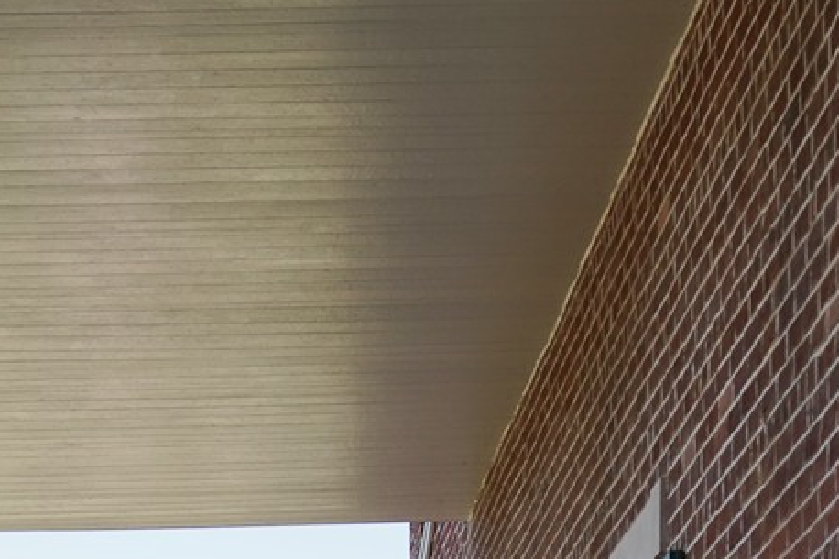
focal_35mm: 166
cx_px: 200
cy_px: 1151
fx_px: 3867
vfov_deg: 7.9
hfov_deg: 12.3
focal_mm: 38
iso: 320
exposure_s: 1/100
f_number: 6.3
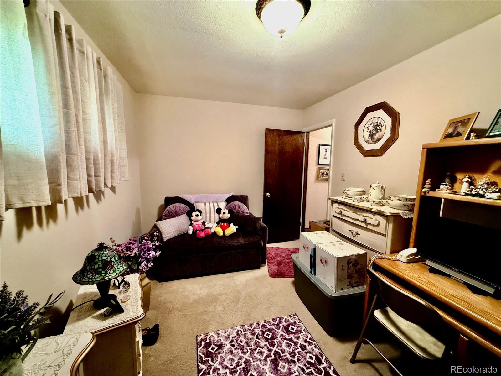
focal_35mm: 14
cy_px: 188
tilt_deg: -5.7
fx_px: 203
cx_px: 250
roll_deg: -1.1
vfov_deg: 85.7
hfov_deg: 102.1
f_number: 2.2
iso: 1000
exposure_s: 1/40
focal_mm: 2.22
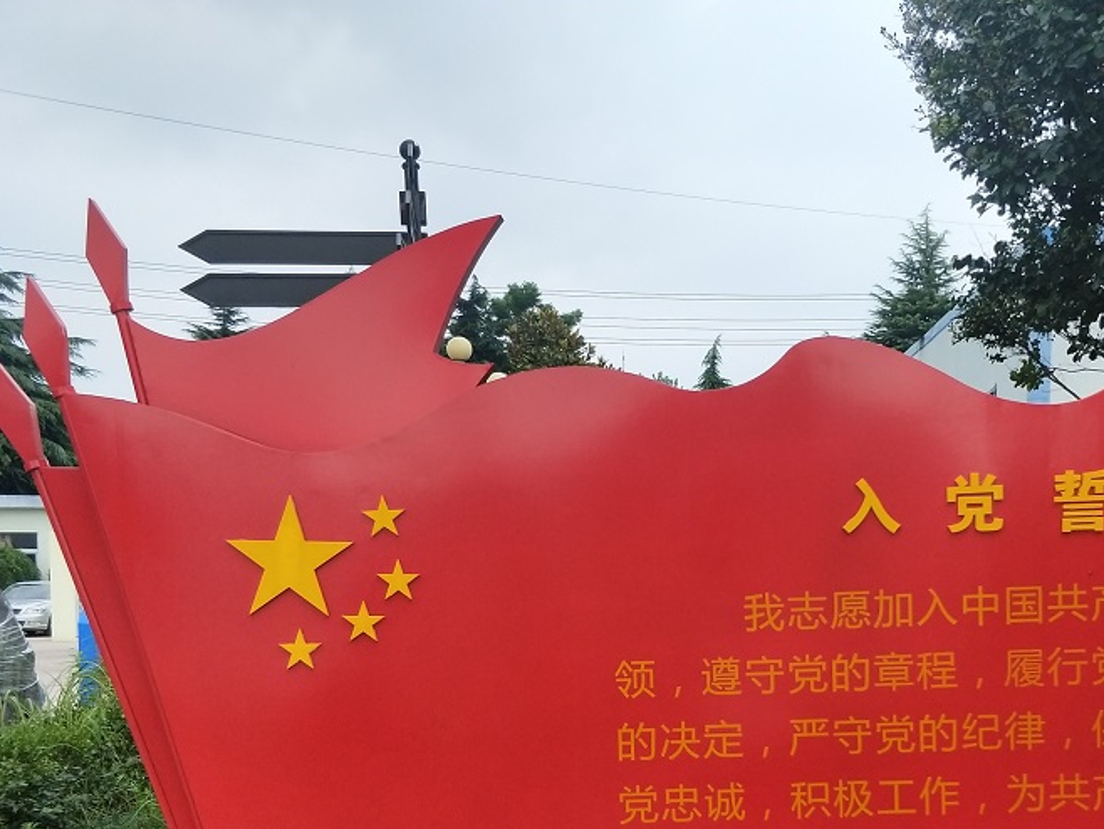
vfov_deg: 33.2
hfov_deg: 43.7
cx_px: 790
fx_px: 1340
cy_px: 686
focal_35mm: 42
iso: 89
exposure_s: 1/802
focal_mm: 4.27
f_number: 1.7
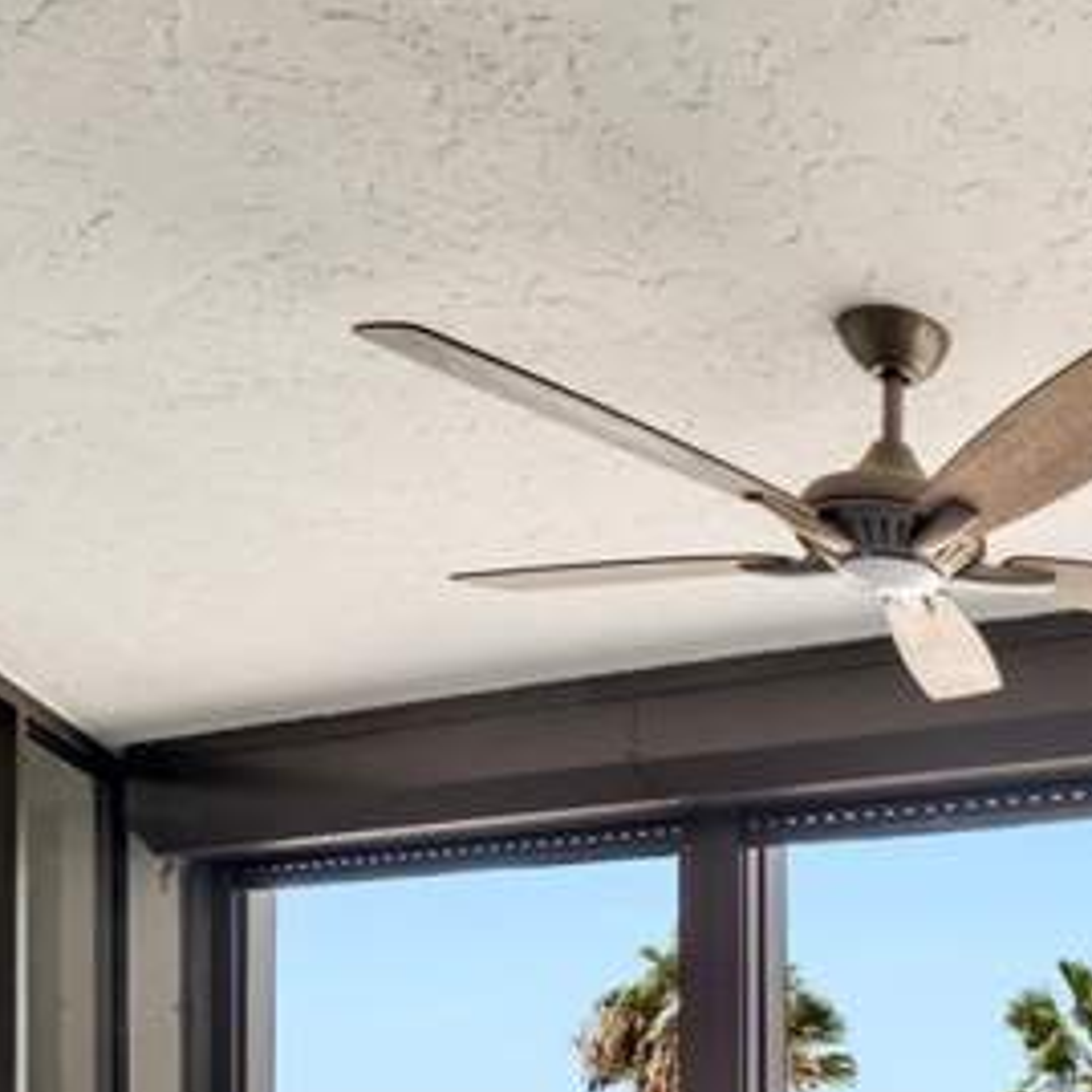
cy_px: 1141
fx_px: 1499
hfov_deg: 30.7
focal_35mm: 42
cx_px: 1445
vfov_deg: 35.4
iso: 200
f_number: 7.1
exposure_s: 1/40
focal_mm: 8
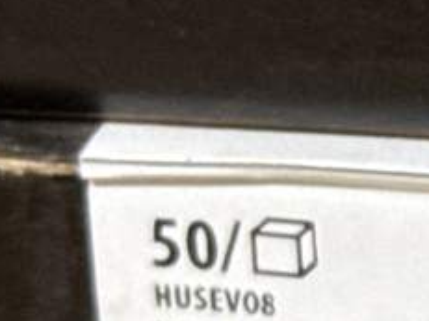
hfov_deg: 5.7
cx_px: 1164
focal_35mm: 332
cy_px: -28
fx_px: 4112
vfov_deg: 4.5
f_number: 1.78
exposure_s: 1/48
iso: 250
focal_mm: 6.76
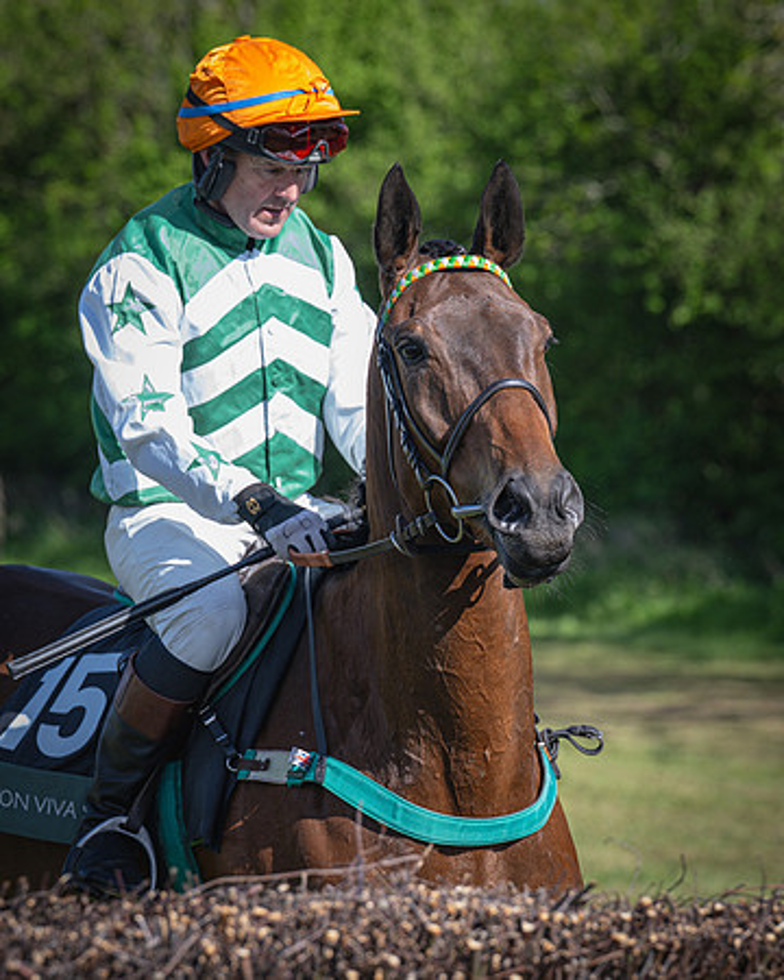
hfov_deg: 7.6
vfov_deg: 9.5
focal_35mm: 203
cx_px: 450
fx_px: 5887
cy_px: 573
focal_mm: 110
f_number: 4
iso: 400
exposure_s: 1/1000
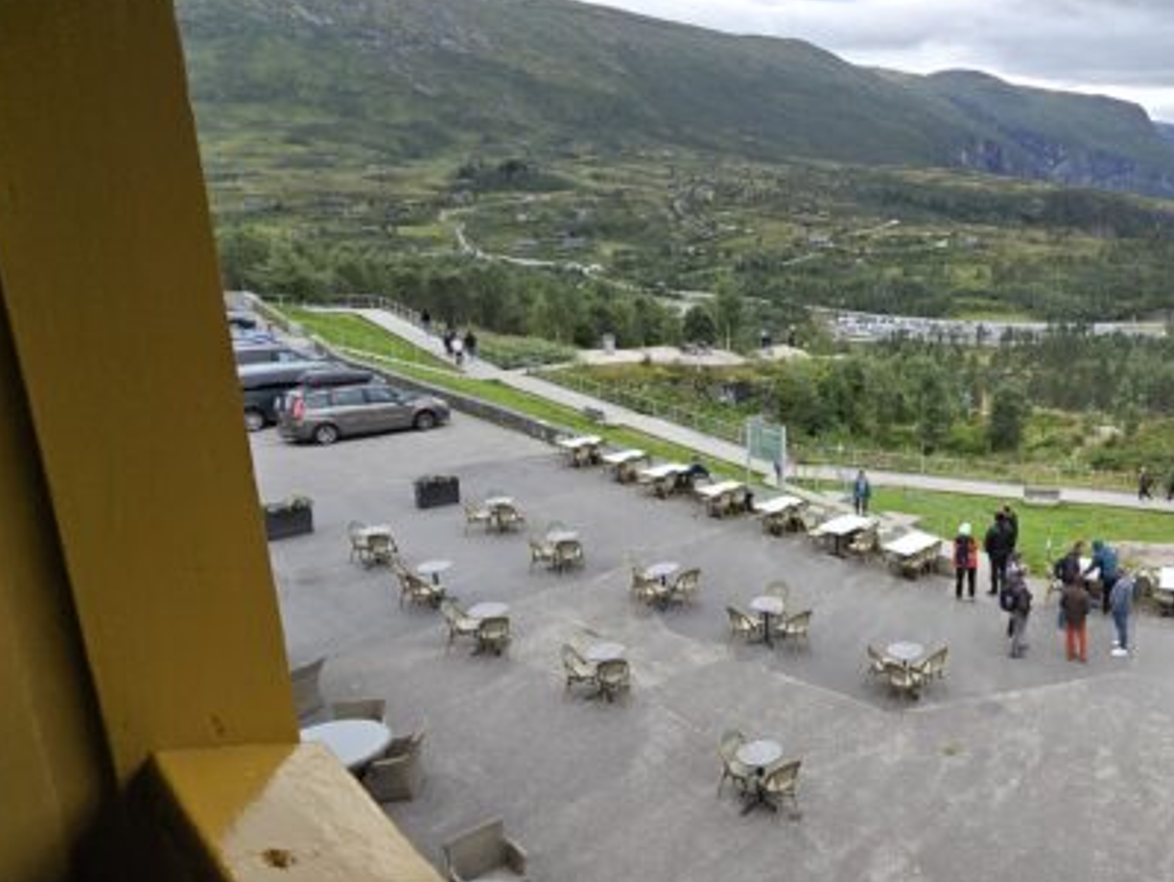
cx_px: 997
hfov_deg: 61.4
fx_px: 849
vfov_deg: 54.9
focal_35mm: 25
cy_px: 426
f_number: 2.2
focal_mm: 2.2
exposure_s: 1/421
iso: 50
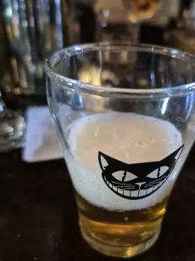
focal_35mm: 30
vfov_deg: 59.7
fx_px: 225
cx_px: 120
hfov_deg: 46.4
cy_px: 151
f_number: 1.8
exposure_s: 1/60
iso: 1600
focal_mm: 5.4
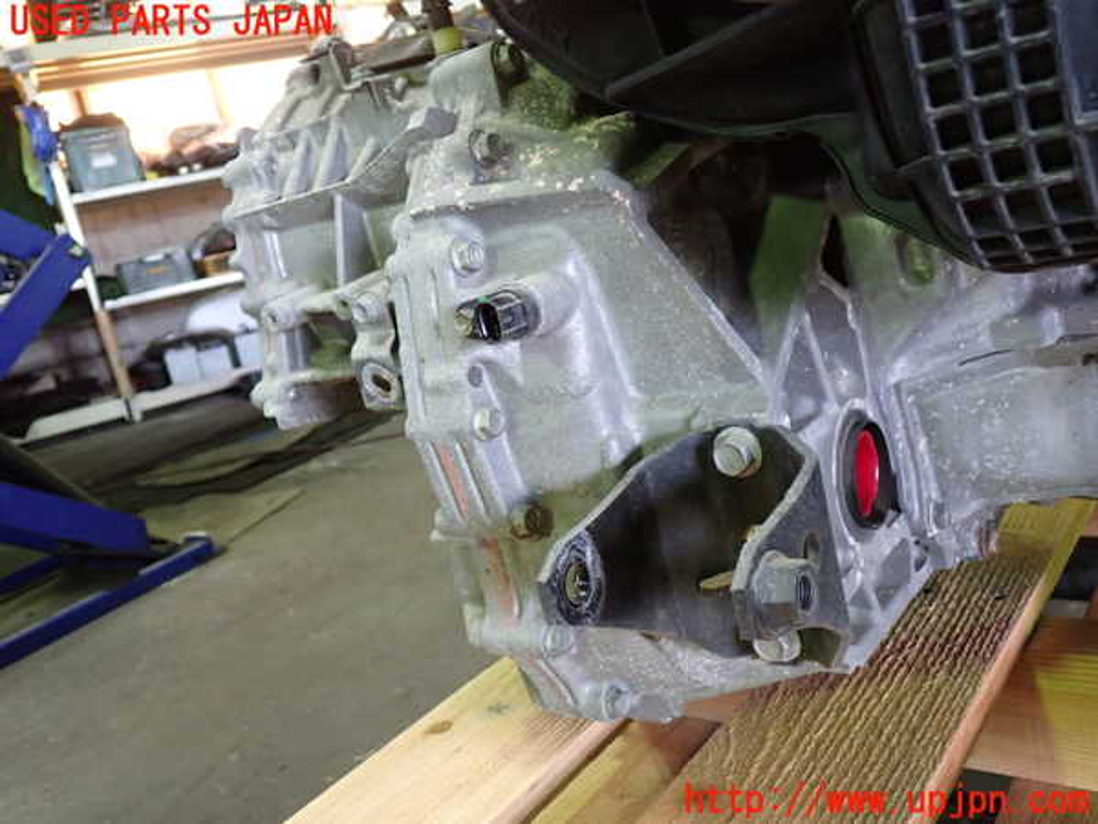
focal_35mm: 30
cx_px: 549
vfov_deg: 46.8
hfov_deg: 60.0
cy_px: 412
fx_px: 952
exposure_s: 1/30
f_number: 2.3
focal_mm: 5.4
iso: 320
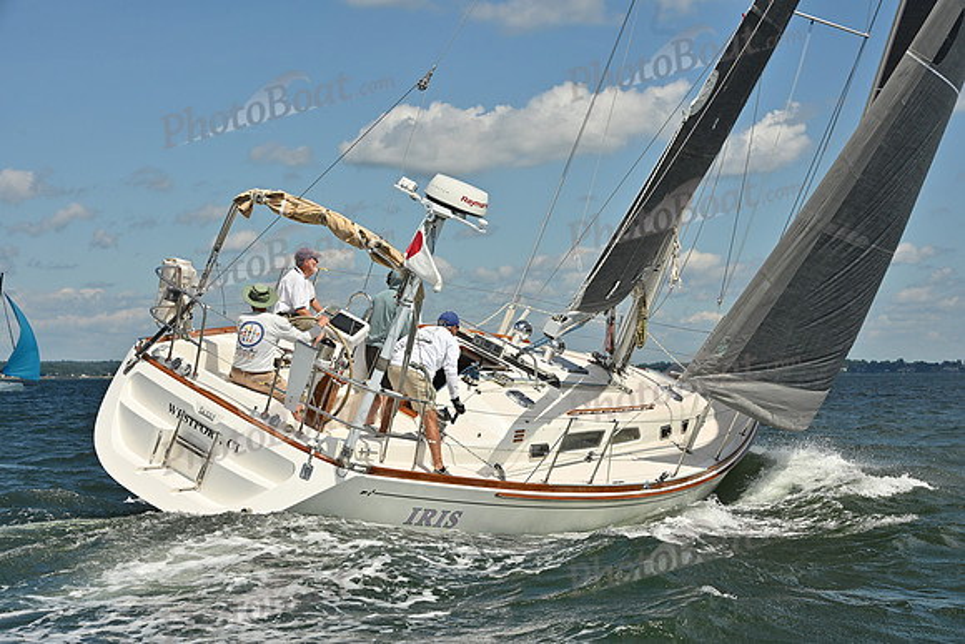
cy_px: 322
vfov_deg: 19.5
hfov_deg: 28.8
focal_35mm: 70
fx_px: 1877
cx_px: 482
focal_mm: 70
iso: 250
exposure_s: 1/1250
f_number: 10
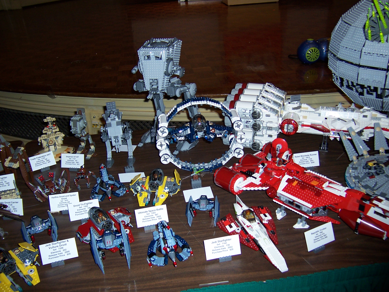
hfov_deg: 55.4
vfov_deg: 42.9
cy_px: 146
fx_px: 371
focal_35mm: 33
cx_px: 194
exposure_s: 1/60
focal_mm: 5.5
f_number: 2.8
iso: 80
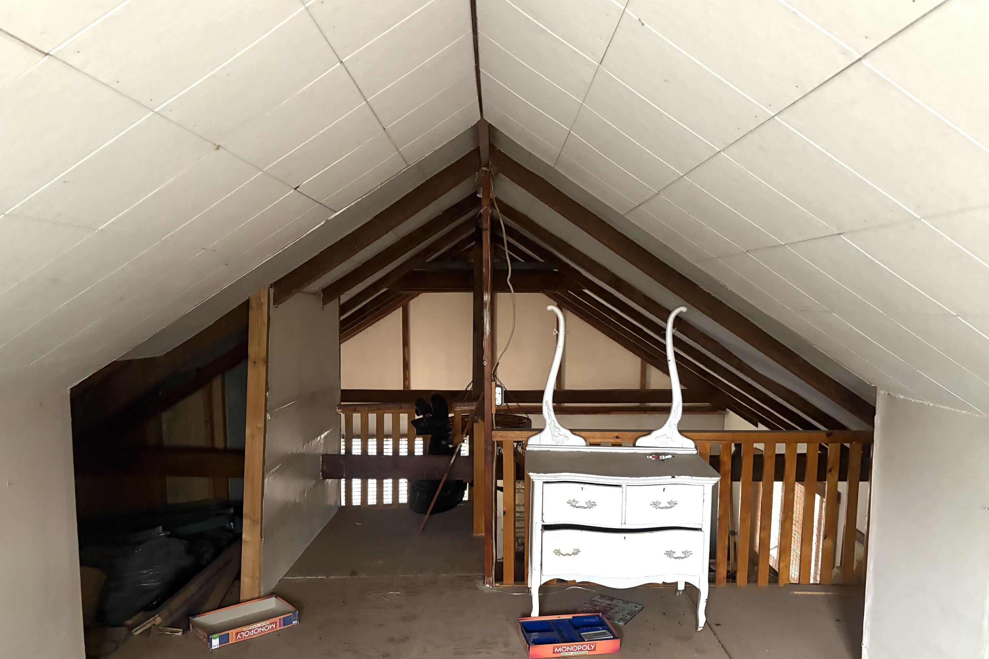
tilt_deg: -6.3
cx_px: 509
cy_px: 374
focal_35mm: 28
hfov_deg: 65.5
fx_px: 769
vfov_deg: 46.3
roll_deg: +0.6
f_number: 1.6
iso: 800
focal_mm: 5.96
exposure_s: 1/30
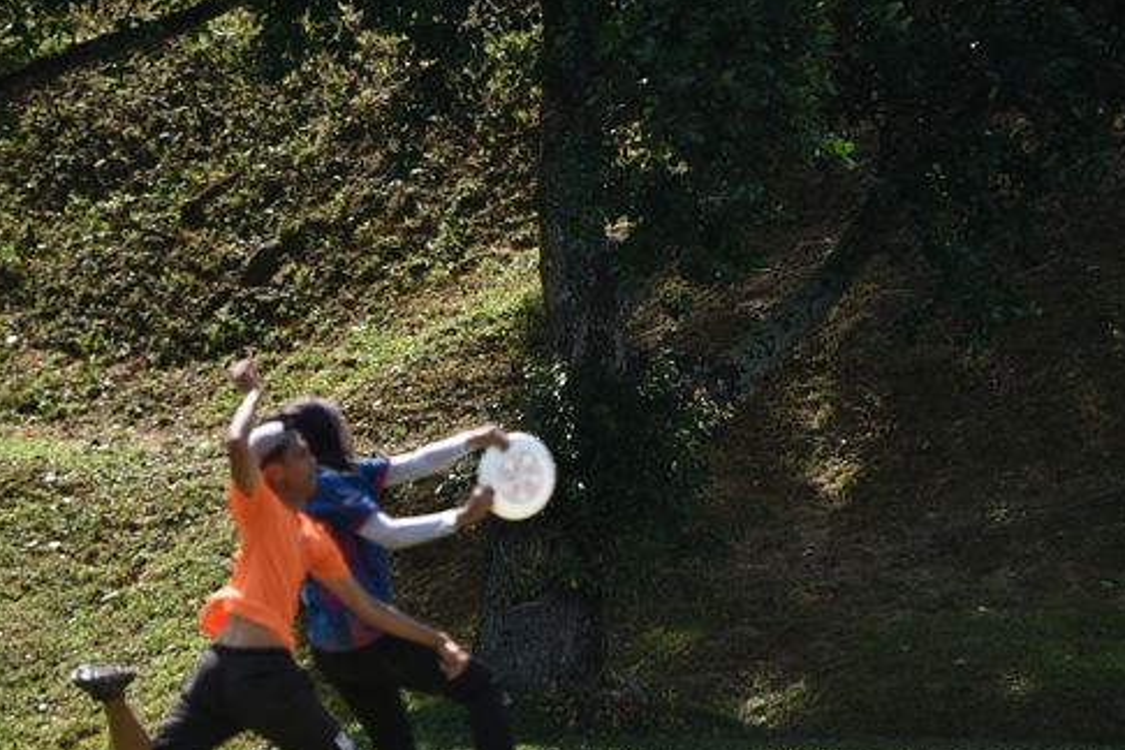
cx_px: 359
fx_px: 9874
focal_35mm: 316
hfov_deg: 6.5
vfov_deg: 4.3
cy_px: 554
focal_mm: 150
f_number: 2.8
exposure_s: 1/1600
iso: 100
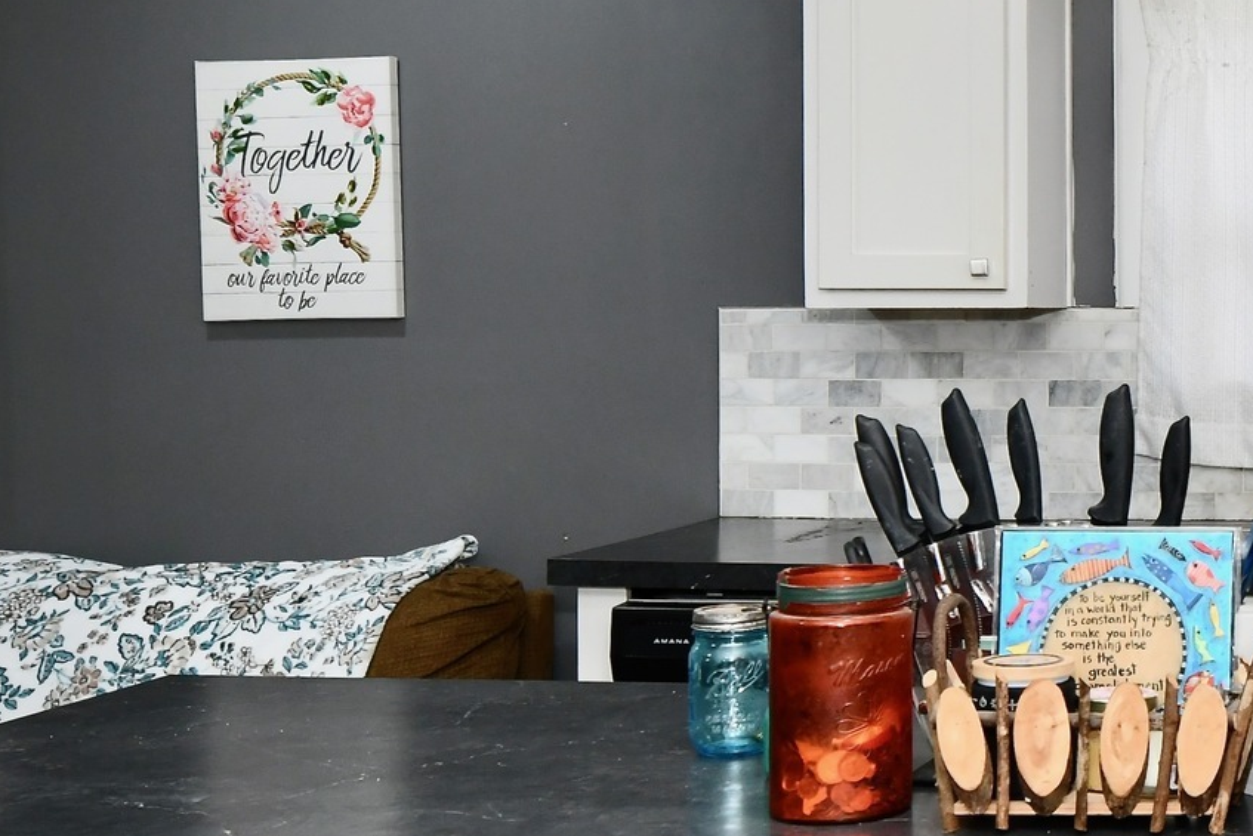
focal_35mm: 58
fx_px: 2019
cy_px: 385
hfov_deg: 30.7
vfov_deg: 23.4
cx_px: 1382
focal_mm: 16
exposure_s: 1/60
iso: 640
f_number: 6.3
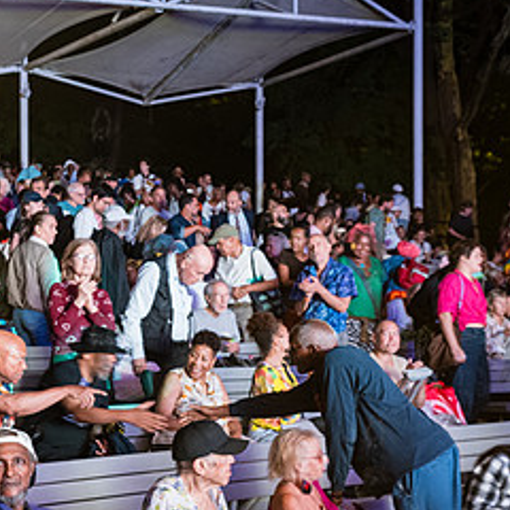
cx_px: 100
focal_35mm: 72
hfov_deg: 23.6
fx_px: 1200
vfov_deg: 23.9
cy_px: 345
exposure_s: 1/25
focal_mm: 35
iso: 5000
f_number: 4.5
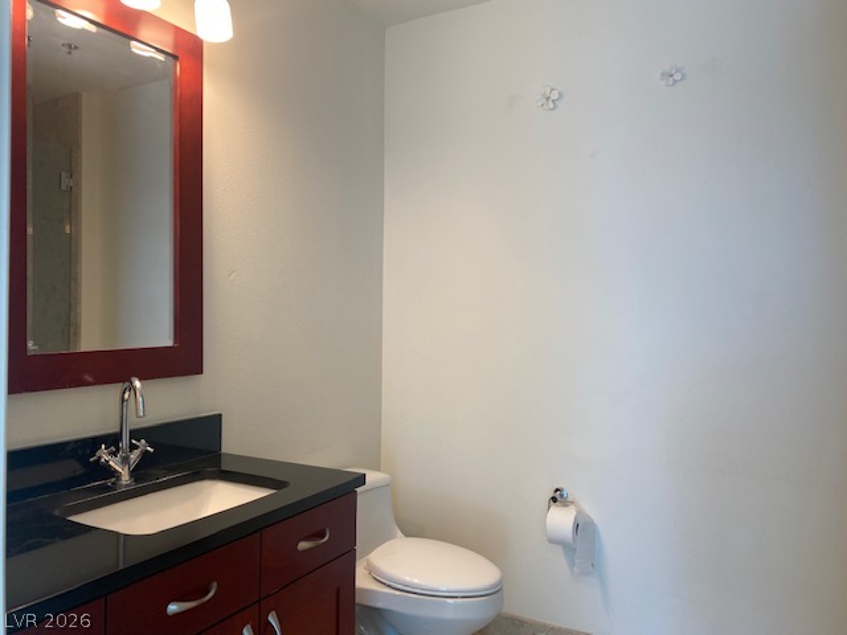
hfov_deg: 67.3
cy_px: 318
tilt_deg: -0.1
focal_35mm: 26
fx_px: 636
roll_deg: -0.8
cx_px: 424
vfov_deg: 53.1
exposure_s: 1/120
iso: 80
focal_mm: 4.25
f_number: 1.8
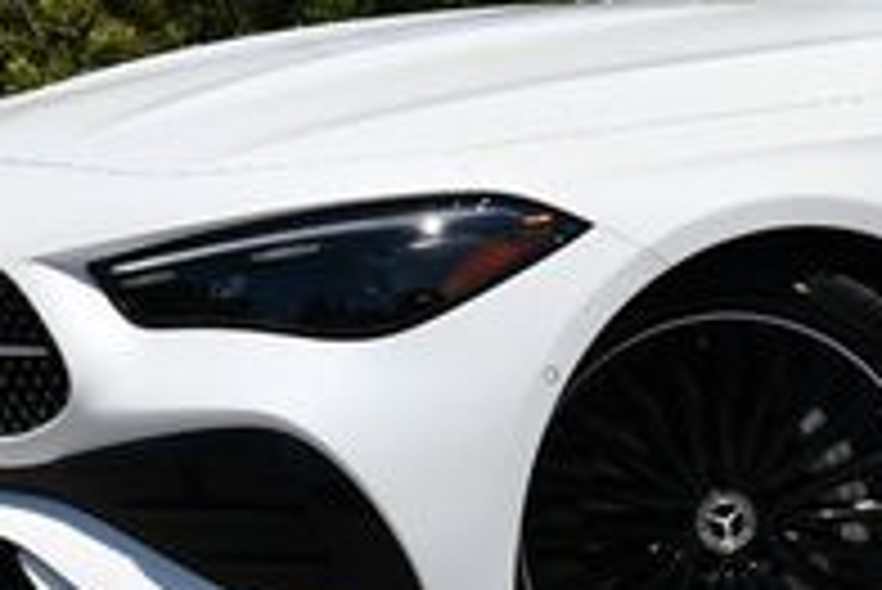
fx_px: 3849
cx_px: 1080
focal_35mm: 157
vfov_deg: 8.7
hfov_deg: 12.7
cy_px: -45
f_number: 9
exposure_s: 1/320
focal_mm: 24
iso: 100
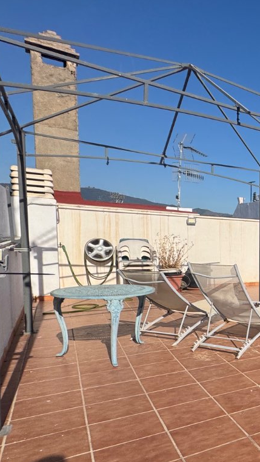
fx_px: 368
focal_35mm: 30
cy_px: 276
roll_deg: -3.4
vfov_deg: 63.7
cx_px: 390
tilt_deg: -5.0
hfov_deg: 27.2
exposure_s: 1/3906
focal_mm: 2.22
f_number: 2.2
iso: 40
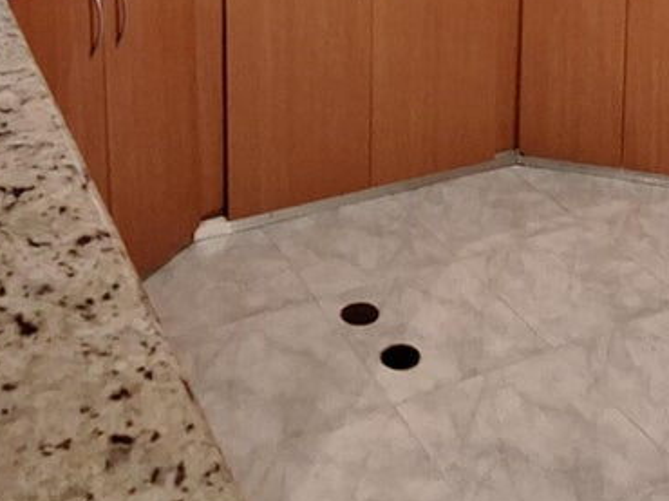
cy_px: -170
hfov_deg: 39.5
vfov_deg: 25.5
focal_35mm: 48
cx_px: 399
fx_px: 927
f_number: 2.2
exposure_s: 1/24
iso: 400
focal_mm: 1.74
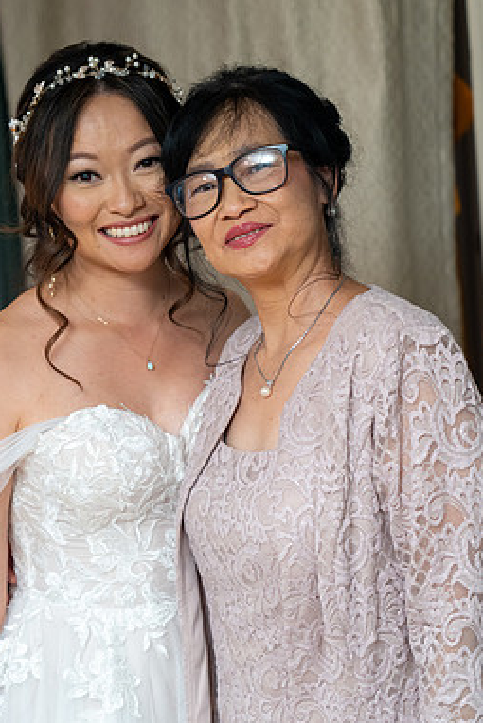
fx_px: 1468
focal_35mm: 73
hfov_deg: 18.7
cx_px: 203
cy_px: 373
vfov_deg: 27.7
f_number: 4
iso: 1600
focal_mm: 62
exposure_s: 1/200
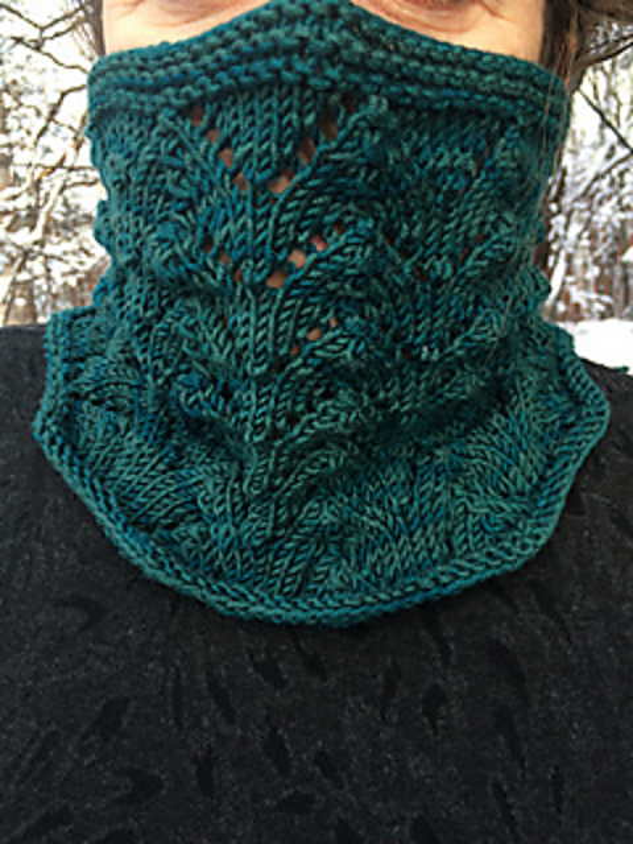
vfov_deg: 61.7
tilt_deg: -19.8
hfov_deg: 48.2
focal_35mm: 29
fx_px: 707
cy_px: 422
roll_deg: +0.7
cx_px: 316
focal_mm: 4.15
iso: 32
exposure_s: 1/140
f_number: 2.2
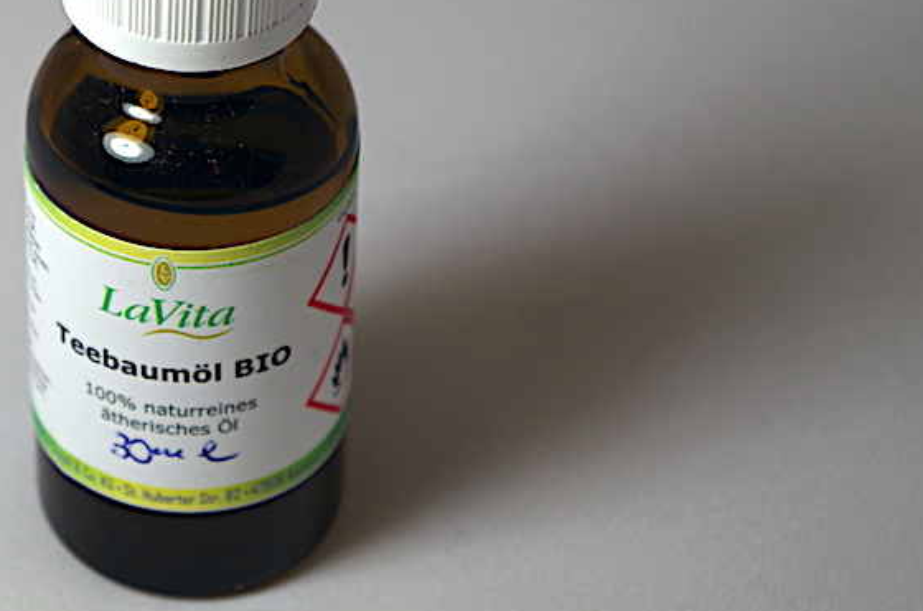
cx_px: 155
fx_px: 3838
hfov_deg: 13.6
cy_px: 180
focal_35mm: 150
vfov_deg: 9.1
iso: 100
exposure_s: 1/100
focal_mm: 55
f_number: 7.1
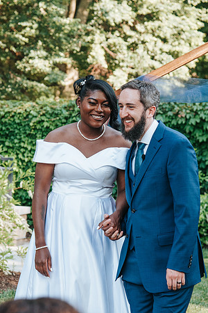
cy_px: 156
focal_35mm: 117
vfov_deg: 17.5
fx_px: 1013
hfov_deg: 11.7
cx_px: 84
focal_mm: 78
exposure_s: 1/320
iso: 400
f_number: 4.5
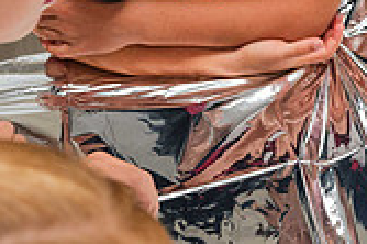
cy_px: -188
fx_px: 1141
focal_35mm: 112
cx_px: 463
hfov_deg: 17.3
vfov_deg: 11.4
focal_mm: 30
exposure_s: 1/125
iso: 900
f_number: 4
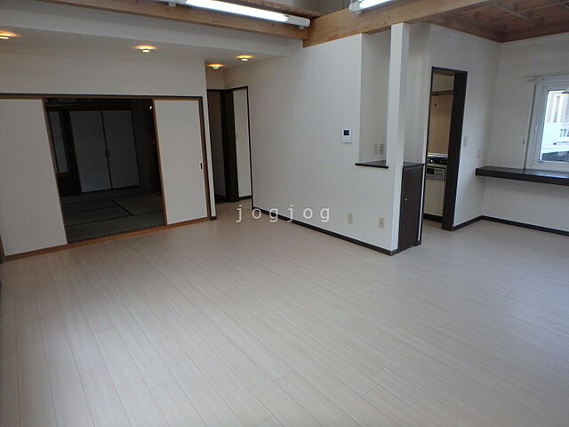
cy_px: 214
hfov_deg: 79.0
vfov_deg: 63.4
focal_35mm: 21
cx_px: 284
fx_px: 345
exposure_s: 1/60
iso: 200
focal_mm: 3.7
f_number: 3.5
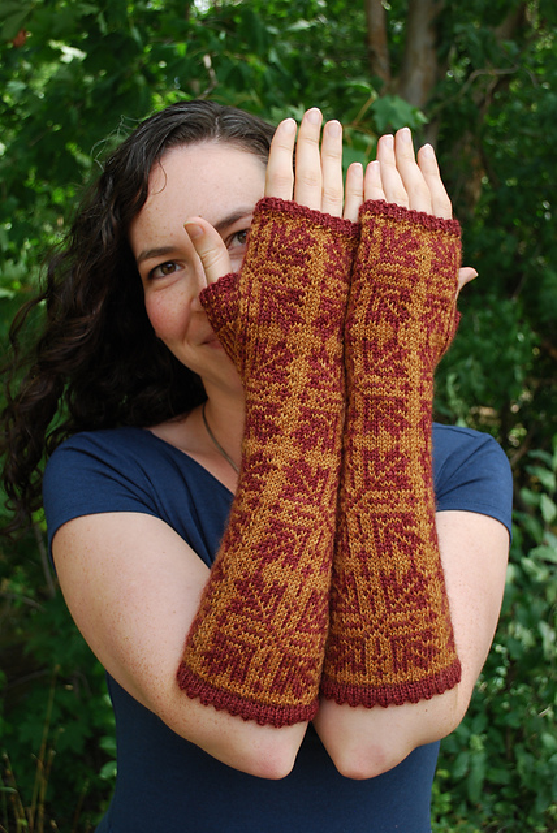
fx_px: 903
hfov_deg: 34.3
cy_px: 416
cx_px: 278
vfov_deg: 49.5
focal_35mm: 39
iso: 200
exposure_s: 1/125
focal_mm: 26
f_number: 5.6
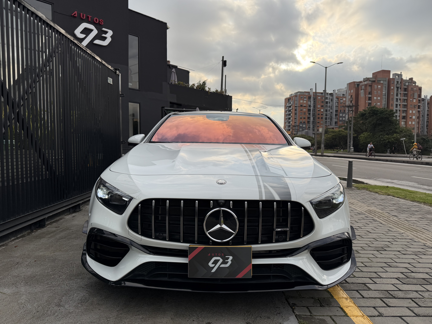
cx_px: 216
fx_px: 300
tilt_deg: -3.4
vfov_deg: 56.8
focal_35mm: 24
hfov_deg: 71.6
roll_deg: -0.1
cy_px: 162
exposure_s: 1/3279
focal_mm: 6.76
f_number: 1.78
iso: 80
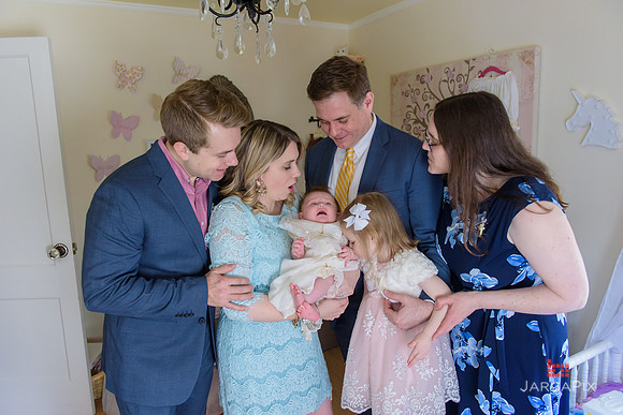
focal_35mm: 26
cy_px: 208
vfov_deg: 49.6
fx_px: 450
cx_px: 312
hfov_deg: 69.4
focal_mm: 26
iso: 1600
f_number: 3.2
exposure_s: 1/125
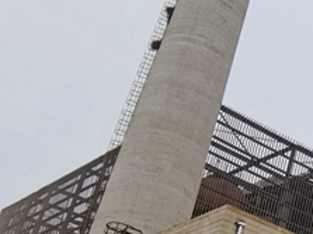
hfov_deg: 16.2
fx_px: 705
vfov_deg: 18.2
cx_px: 692
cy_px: 256
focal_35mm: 78
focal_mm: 2.26
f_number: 2.2
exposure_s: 1/925
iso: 50
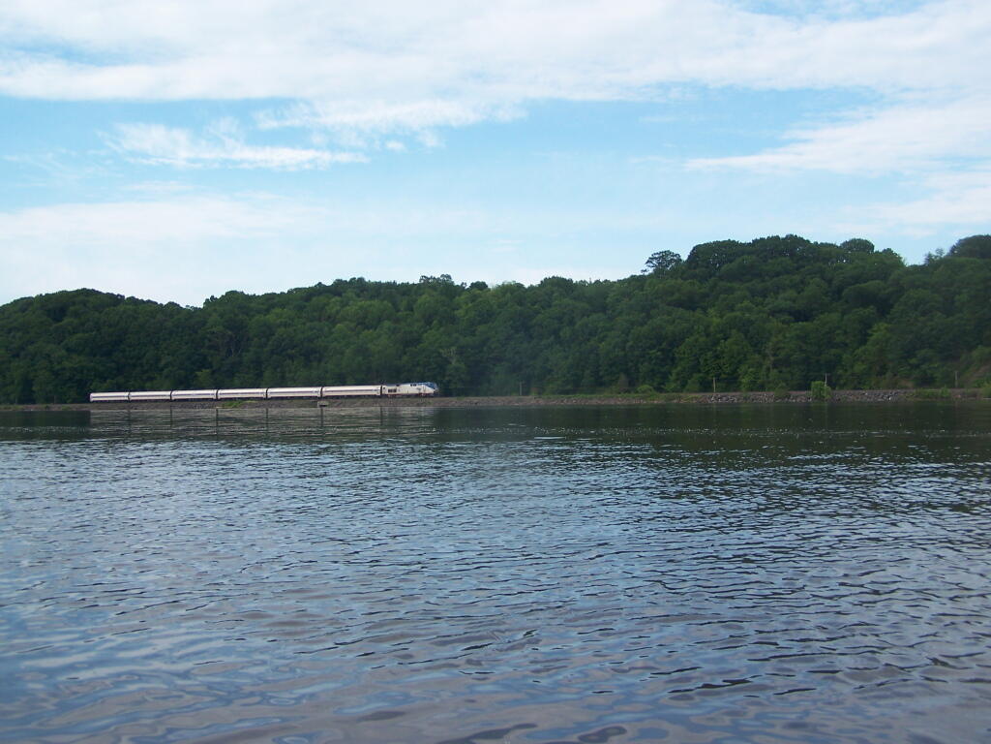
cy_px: 372
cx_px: 496
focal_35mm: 40
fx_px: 1145
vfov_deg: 36.0
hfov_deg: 46.8
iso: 80
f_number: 2.8
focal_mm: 6.7
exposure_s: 1/500
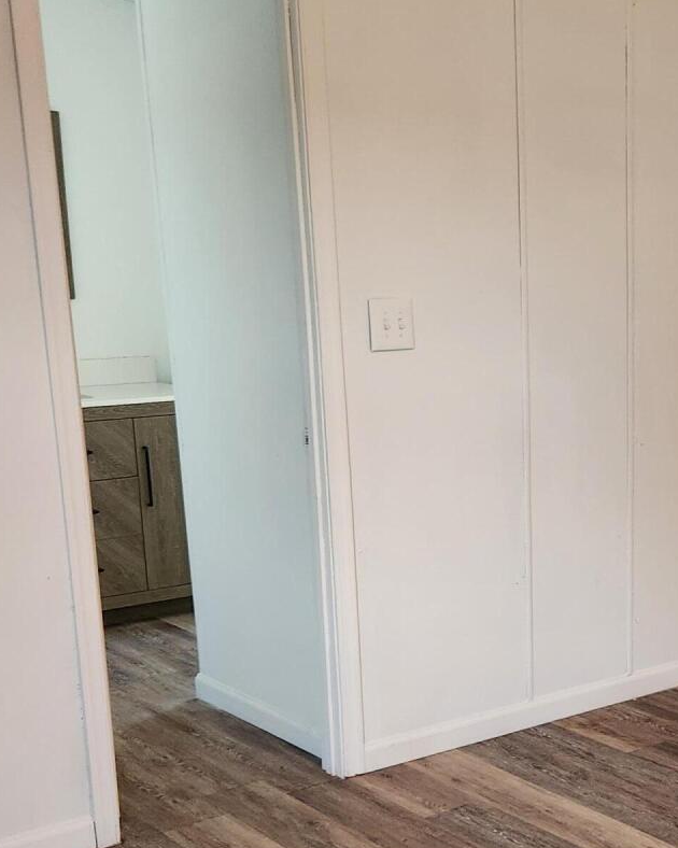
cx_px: 604
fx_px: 1430
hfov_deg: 25.9
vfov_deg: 32.7
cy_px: 574
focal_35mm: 57
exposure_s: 1/120
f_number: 1.8
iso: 320
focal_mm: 5.4
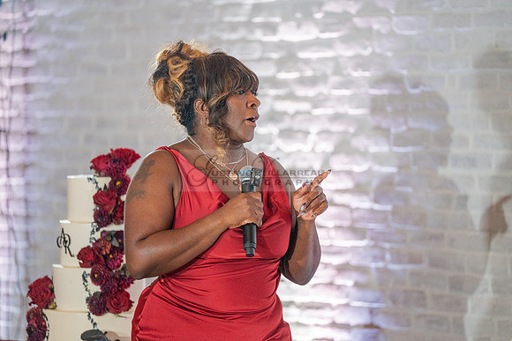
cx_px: 256
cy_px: 170
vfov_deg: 7.0
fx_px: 2774
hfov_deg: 10.5
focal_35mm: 195
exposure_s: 1/320
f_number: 2.8
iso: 1600
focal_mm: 195
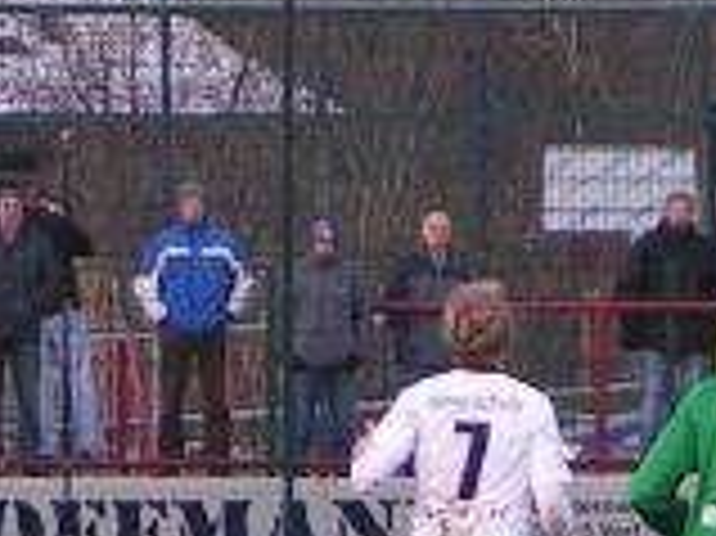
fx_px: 17878
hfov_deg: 2.3
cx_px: 991
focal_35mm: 865
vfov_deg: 1.7
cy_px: 775
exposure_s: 1/200
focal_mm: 26.3
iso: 50
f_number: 3.5
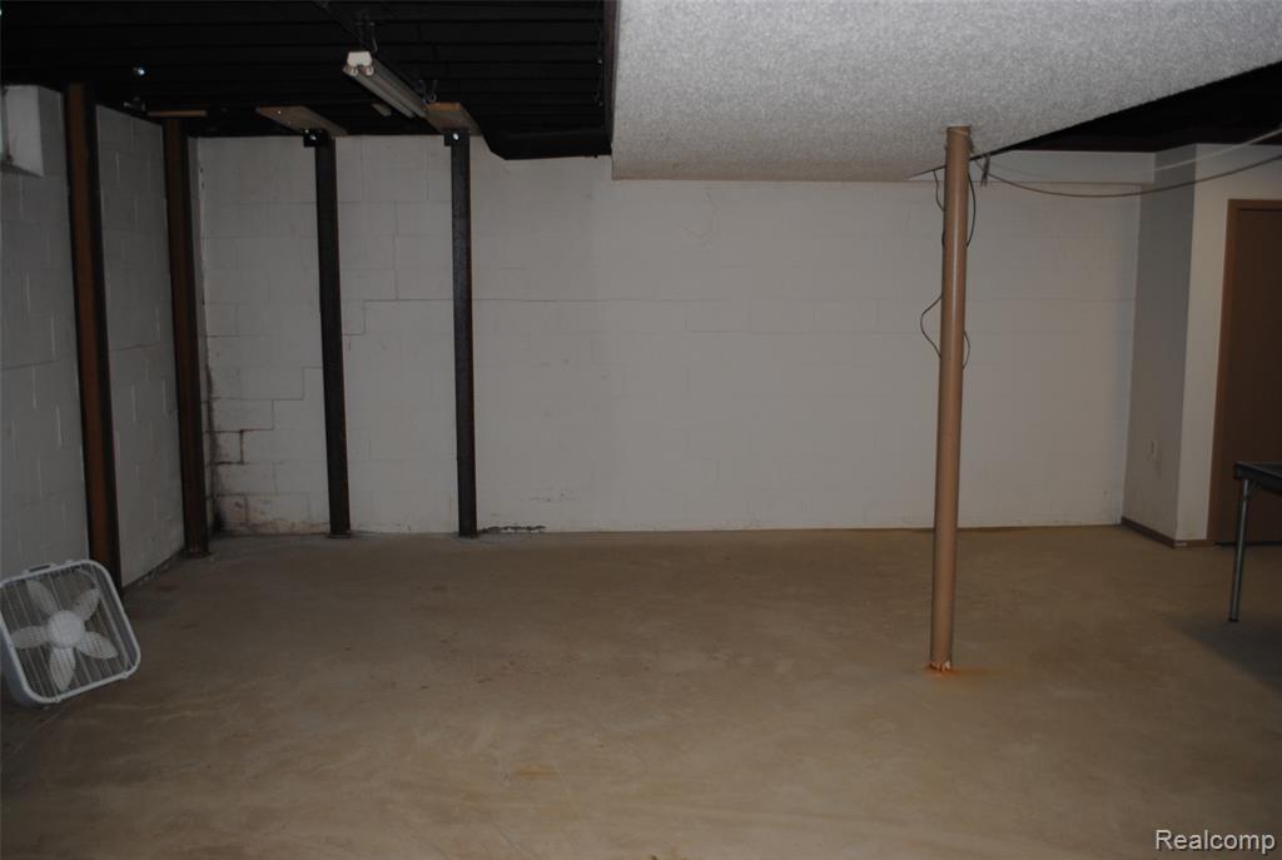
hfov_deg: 61.8
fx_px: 1070
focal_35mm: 30
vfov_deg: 43.8
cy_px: 430
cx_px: 641
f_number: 3.8
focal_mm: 20
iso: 200
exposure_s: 1/60
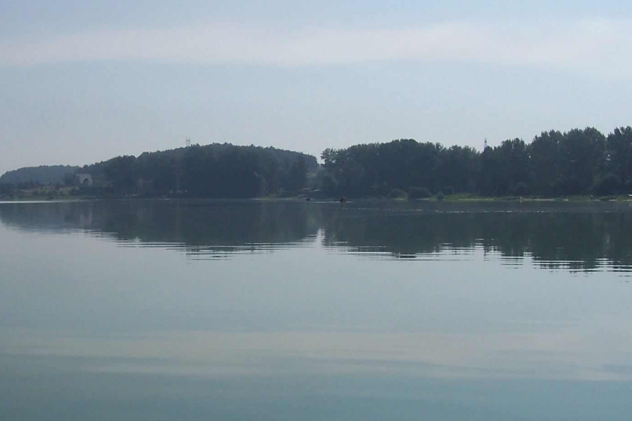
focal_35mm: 65
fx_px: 1141
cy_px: 240
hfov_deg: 29.9
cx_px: 92
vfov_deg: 20.9
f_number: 5.6
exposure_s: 1/1500
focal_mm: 5.6
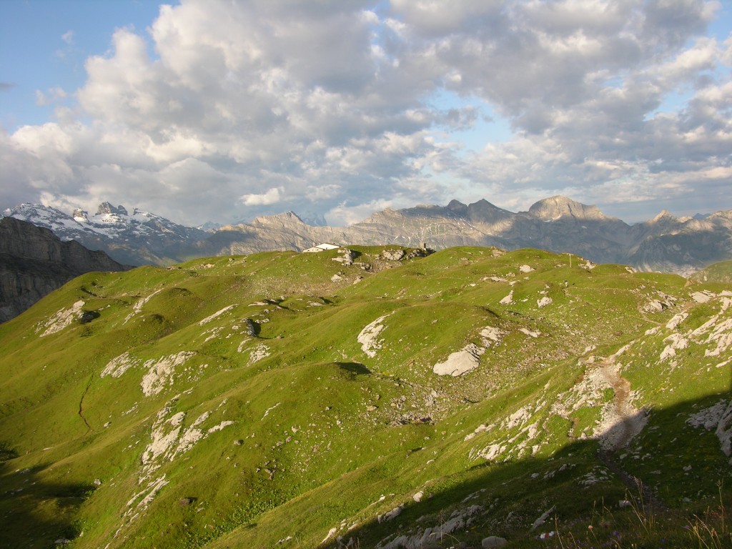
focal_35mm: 35
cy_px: 274
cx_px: 366
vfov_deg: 40.7
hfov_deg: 52.6
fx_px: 740
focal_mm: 8.9
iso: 50
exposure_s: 1/178
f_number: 5
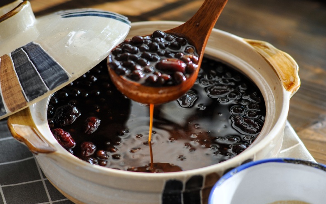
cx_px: 165
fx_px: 346
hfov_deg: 50.4
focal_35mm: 39
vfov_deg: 32.8
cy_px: 96
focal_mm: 25
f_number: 5.6
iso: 320
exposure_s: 1/80
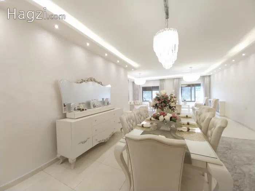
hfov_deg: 106.2
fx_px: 96
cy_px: 96
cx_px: 128
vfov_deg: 89.9
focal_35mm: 13
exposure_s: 1/50
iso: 80
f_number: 2.2
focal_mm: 1.3
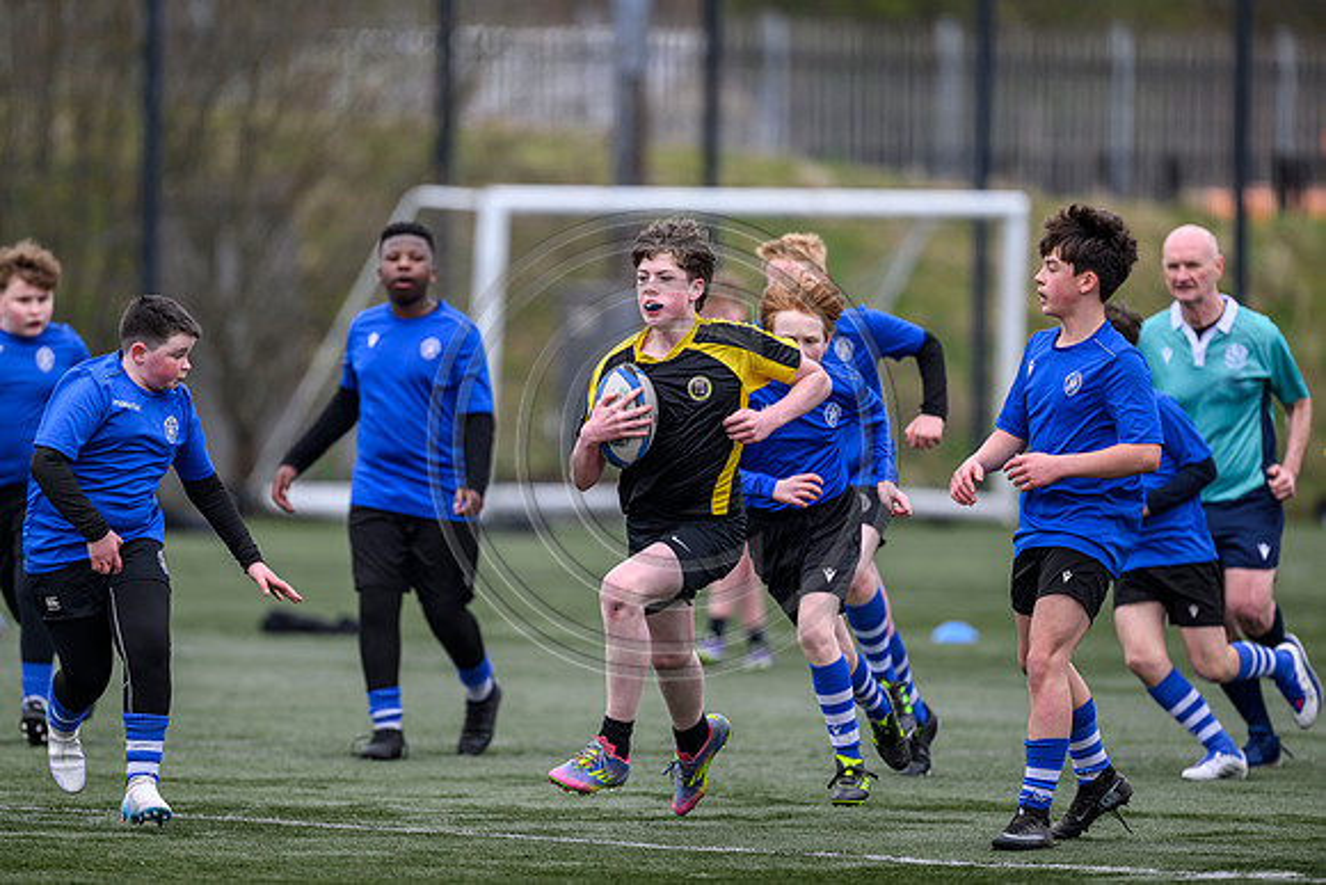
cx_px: 663
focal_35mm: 400
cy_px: 442
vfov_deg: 3.4
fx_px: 14736
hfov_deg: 5.2
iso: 500
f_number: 3.5
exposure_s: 1/2000
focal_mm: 400
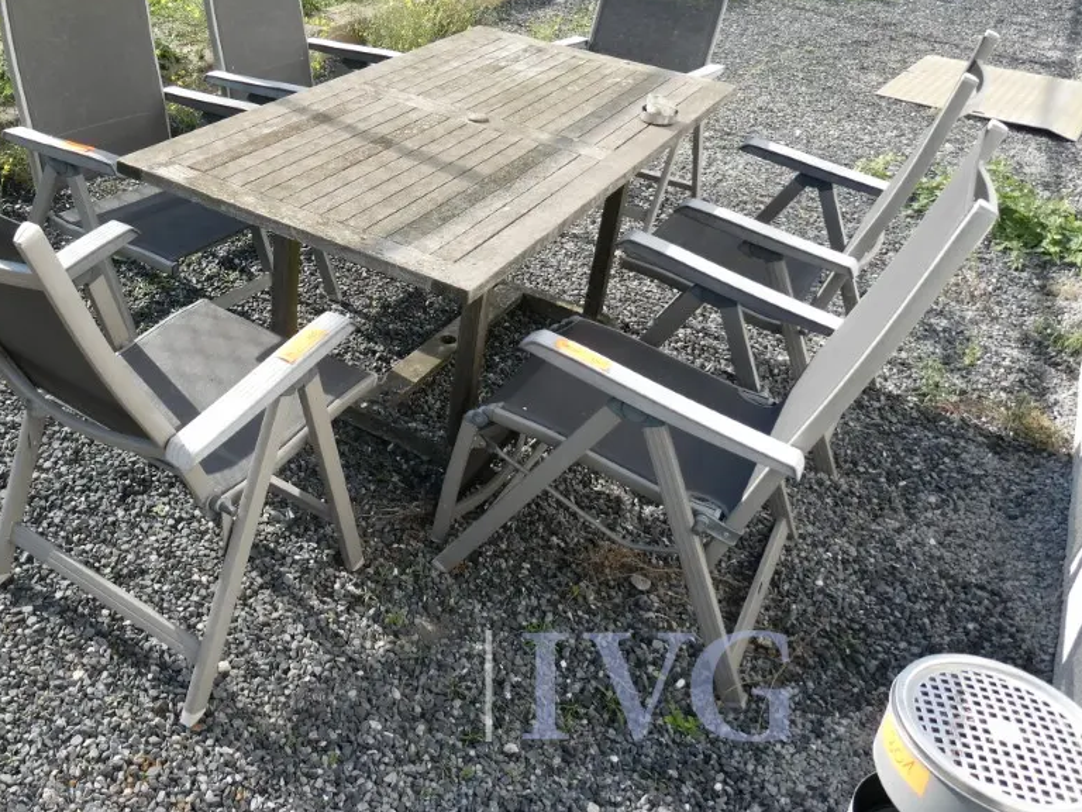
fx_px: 1000
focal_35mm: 32
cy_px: 307
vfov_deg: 43.8
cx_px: 365
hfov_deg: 55.7
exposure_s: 1/400
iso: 80
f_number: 3.3
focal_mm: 4.3
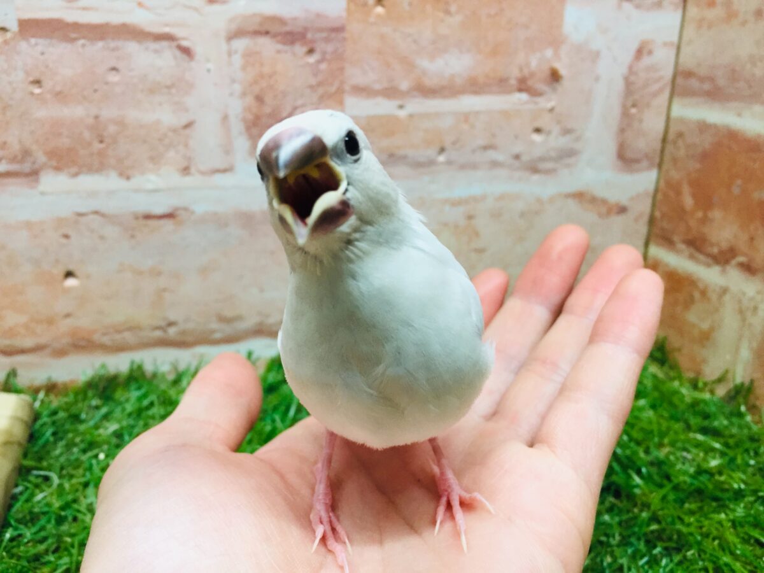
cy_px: 286
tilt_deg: -20.8
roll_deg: -2.5
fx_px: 640
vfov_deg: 48.2
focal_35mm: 29
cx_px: 382
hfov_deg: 61.7
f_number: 2.2
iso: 50
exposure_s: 1/30
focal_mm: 4.15
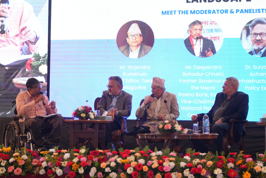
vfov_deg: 14.1
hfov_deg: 21.0
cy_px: 89
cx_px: 133
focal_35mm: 97
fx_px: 717
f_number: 4
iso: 2500
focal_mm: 97
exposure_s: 1/125
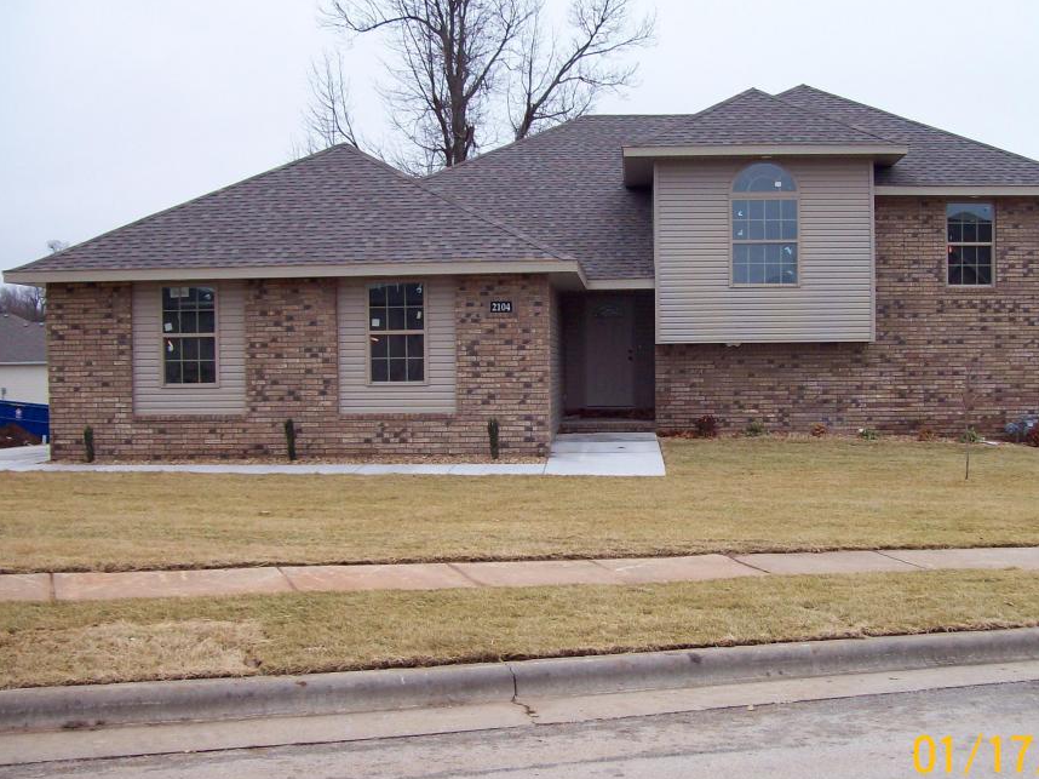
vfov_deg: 33.6
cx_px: 598
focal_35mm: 43
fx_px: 1290
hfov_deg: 43.7
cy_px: 403
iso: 80
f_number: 2.7
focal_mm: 6
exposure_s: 1/468
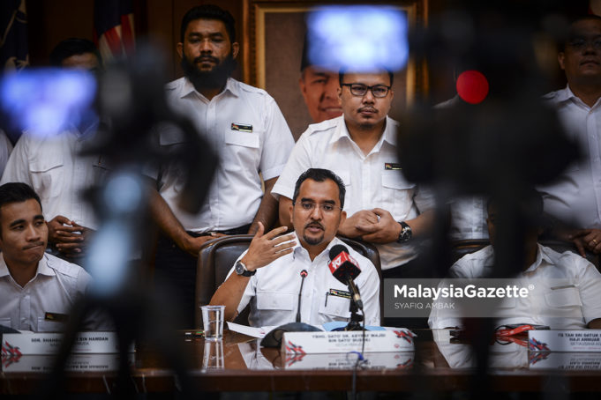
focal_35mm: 122
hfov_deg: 16.8
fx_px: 2037
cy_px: 200
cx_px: 300
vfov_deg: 11.2
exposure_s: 1/160
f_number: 2.8
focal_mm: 122
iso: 1000
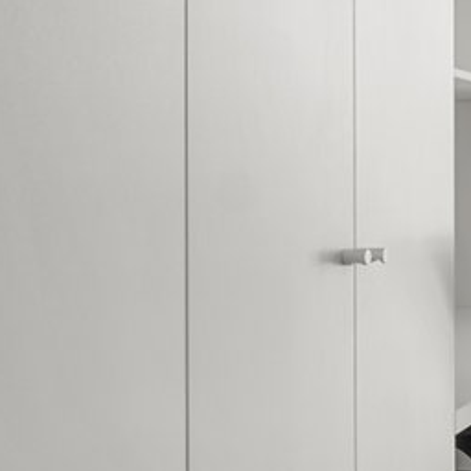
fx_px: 1047
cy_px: 166
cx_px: 905
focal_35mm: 68
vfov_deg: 25.3
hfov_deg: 18.3
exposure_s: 1/5
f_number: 8
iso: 100
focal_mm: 12
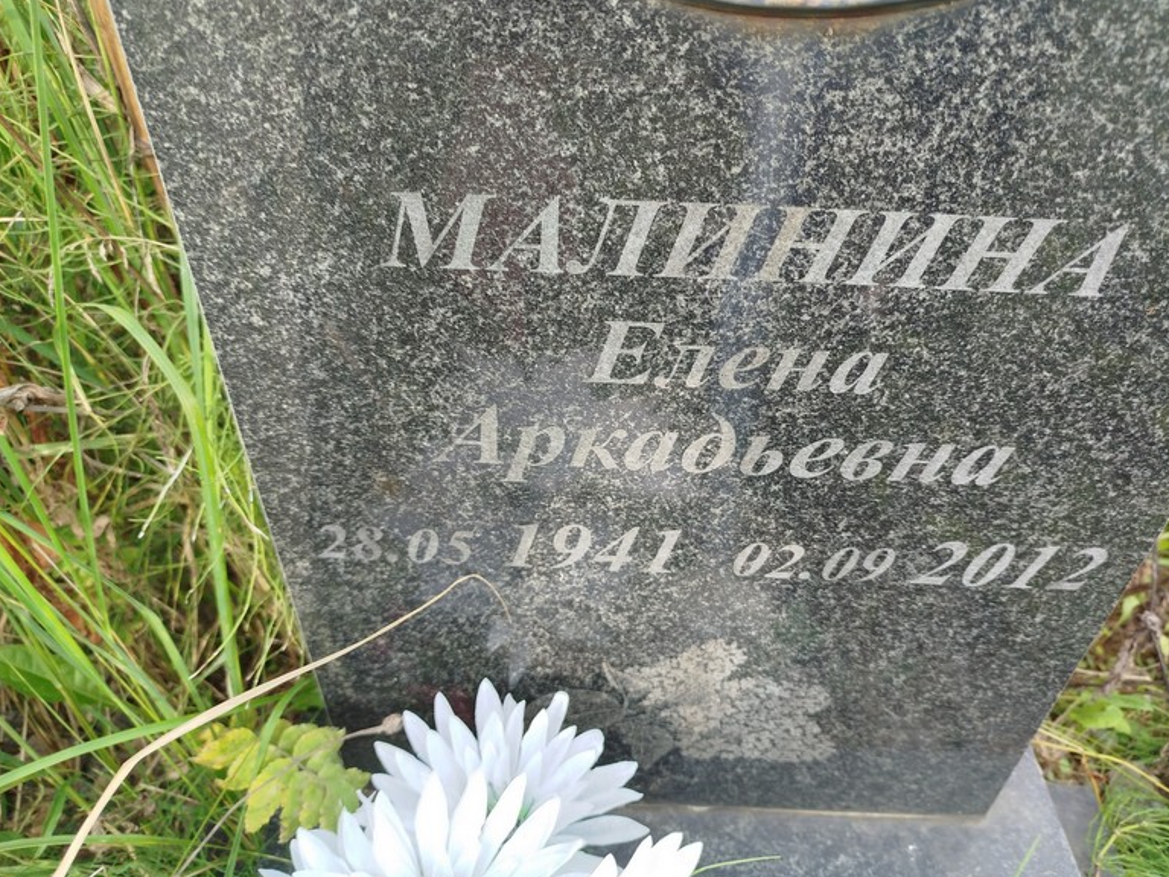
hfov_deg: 69.4
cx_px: 601
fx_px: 844
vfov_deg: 54.9
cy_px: 429
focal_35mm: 25
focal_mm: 5.31
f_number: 1.7
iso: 50
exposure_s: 1/145
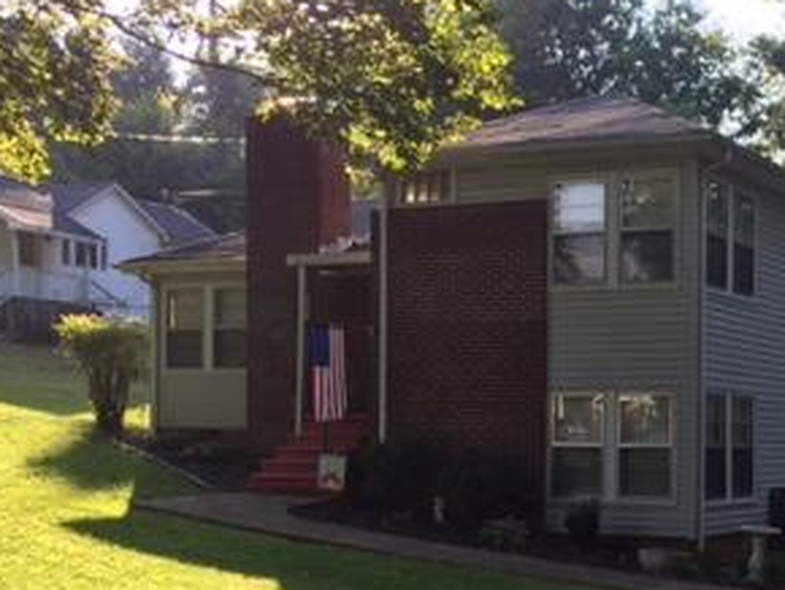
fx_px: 1453
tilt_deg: -0.9
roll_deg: -0.7
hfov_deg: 28.6
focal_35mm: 64
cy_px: 487
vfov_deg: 22.6
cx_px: 763
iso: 32
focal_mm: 4.15
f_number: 2.2
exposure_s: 1/370
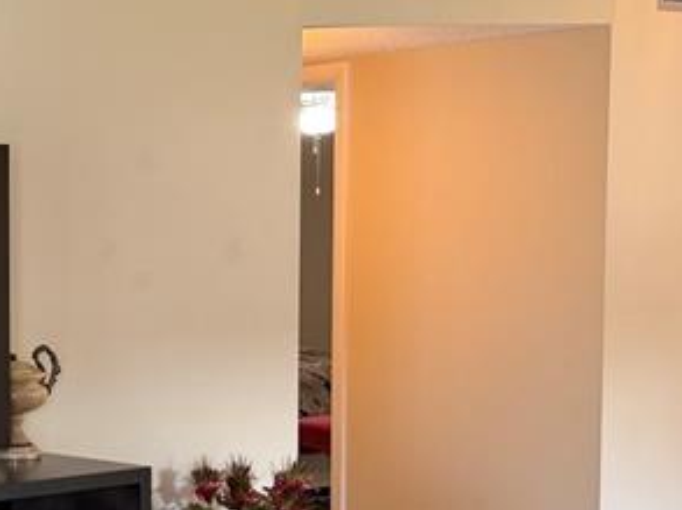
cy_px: 368
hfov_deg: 20.0
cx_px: -349
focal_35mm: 84
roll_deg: +1.5
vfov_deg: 17.5
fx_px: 1653
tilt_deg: -3.6
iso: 160
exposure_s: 1/60
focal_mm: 6.76
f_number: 1.78
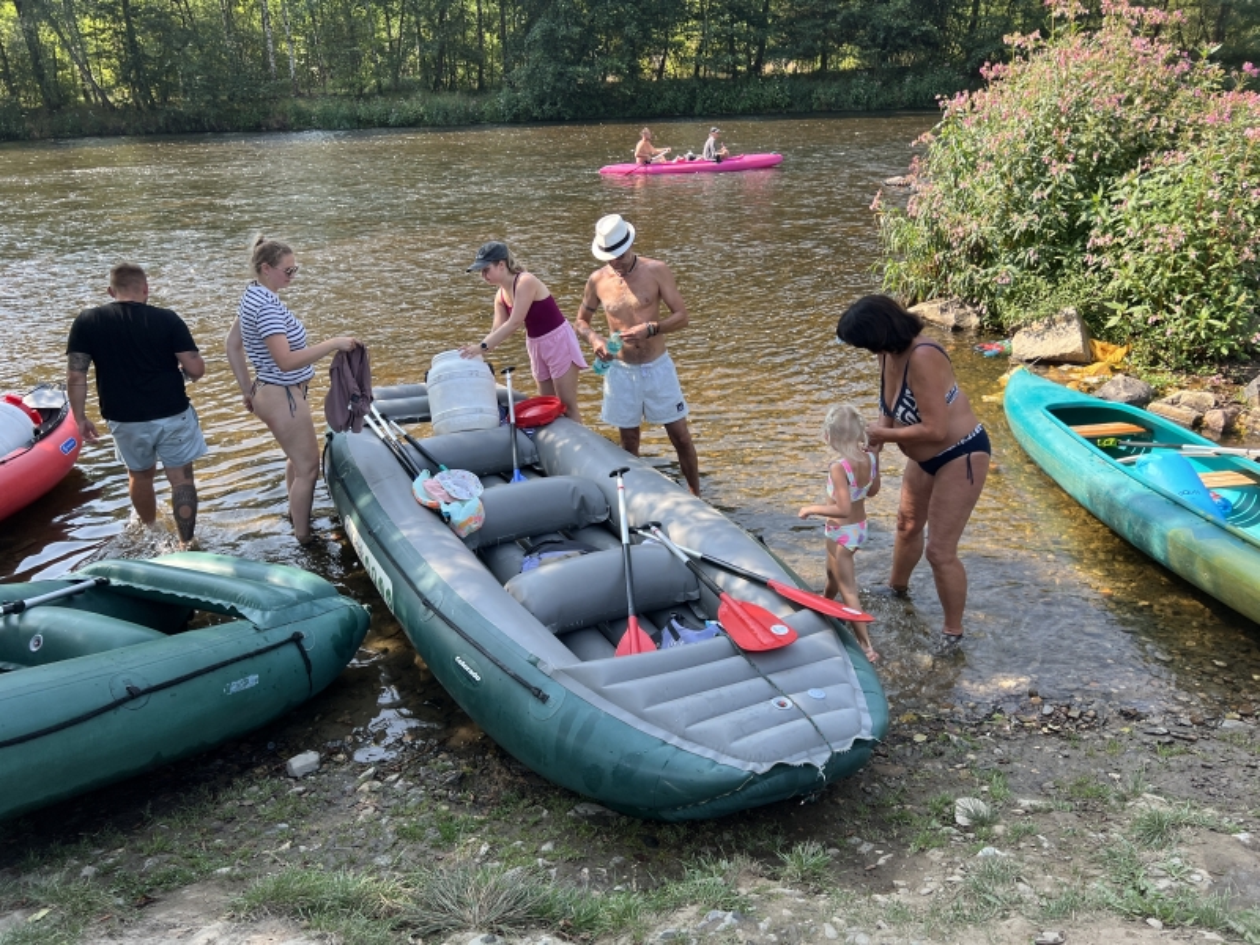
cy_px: 472
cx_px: 630
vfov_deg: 53.1
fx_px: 946
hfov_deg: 67.3
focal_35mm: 26
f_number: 1.5
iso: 50
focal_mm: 5.7
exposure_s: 1/775
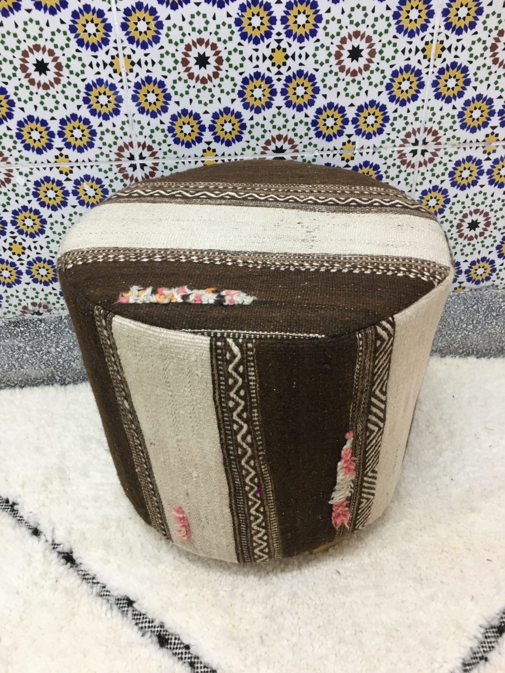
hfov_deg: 48.2
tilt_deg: -36.2
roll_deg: +2.2
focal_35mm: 29
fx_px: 564
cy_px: 336
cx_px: 252
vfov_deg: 61.7
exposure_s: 1/33
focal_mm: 4.15
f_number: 2.2
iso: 125
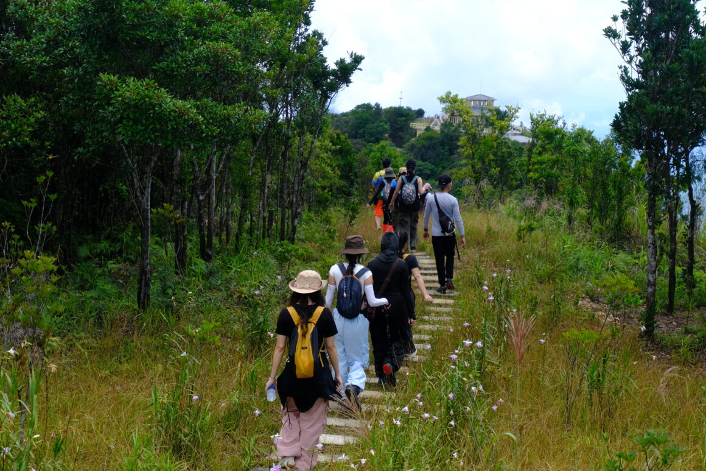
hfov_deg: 29.7
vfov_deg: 20.0
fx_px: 1333
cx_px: 353
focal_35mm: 68
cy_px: 236
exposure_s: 1/1250
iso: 500
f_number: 5.6
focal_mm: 45
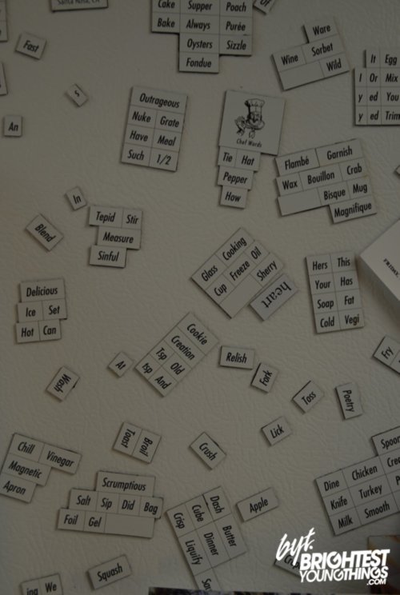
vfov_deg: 35.0
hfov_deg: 23.9
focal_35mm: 57
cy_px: 298
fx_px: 945
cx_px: 200
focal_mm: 38
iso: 100
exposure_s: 1/40
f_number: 4.5
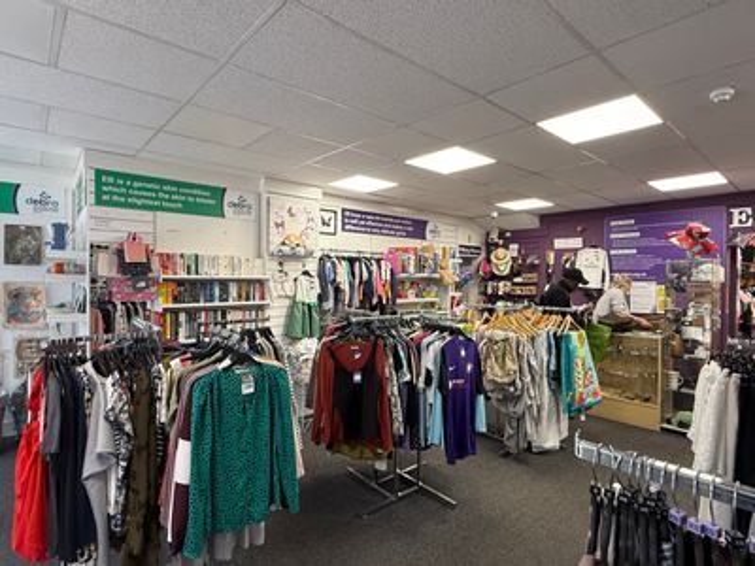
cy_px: 283
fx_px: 305
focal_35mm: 14
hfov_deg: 102.1
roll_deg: +1.0
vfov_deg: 85.7
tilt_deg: -0.8
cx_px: 378
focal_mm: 2.22
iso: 200
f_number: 2.2
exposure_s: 1/99
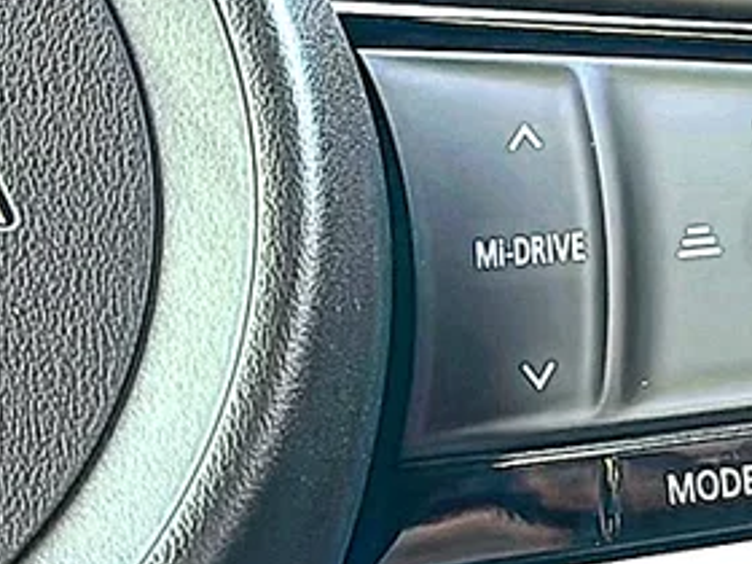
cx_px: 779
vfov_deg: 11.9
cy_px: 214
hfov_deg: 15.4
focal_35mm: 125
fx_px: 2716
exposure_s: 1/73
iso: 64
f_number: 1.78
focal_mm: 6.86
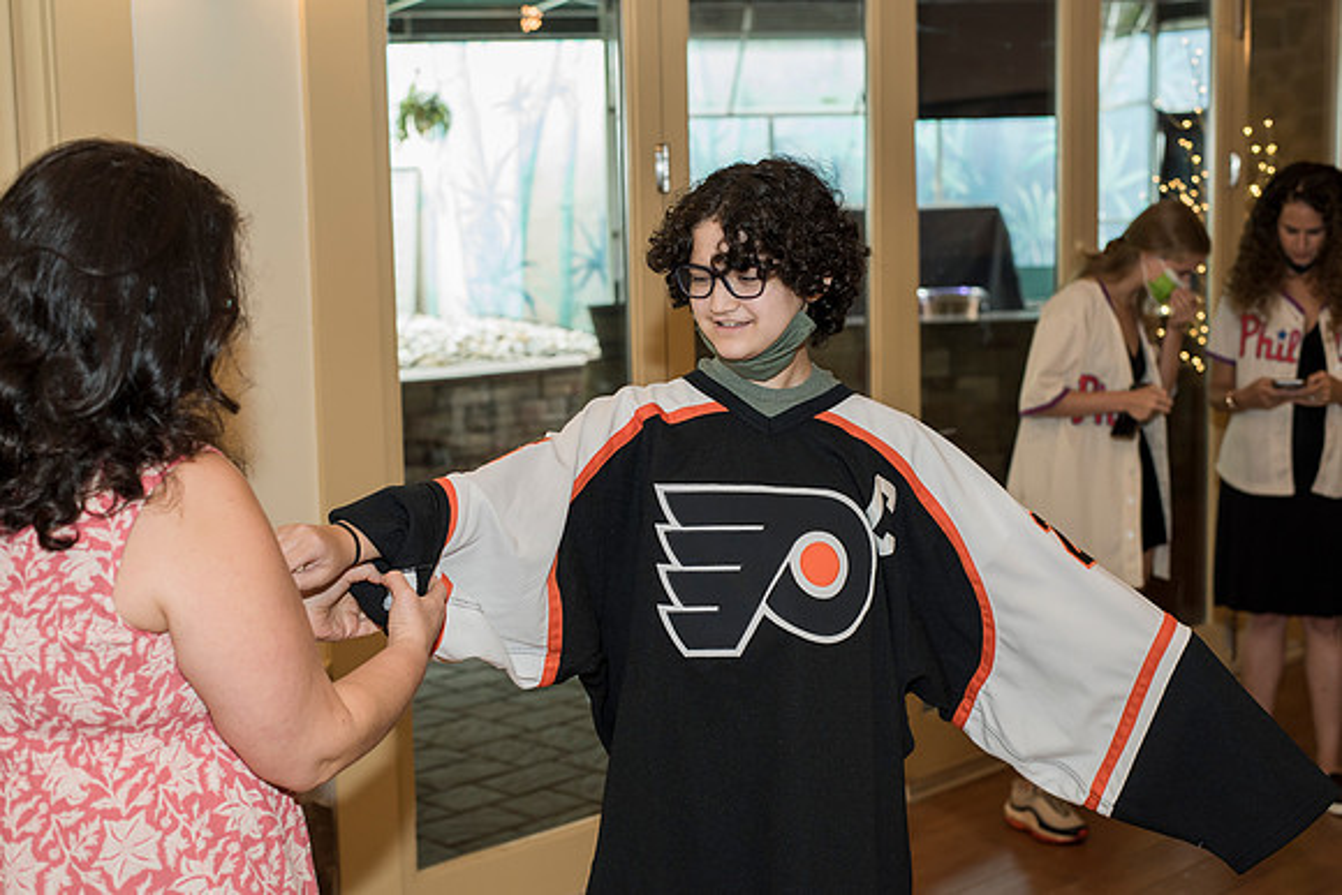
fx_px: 1864
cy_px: 448
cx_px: 671
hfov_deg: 39.6
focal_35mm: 50
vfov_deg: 27.0
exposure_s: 1/125
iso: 800
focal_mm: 50
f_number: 4
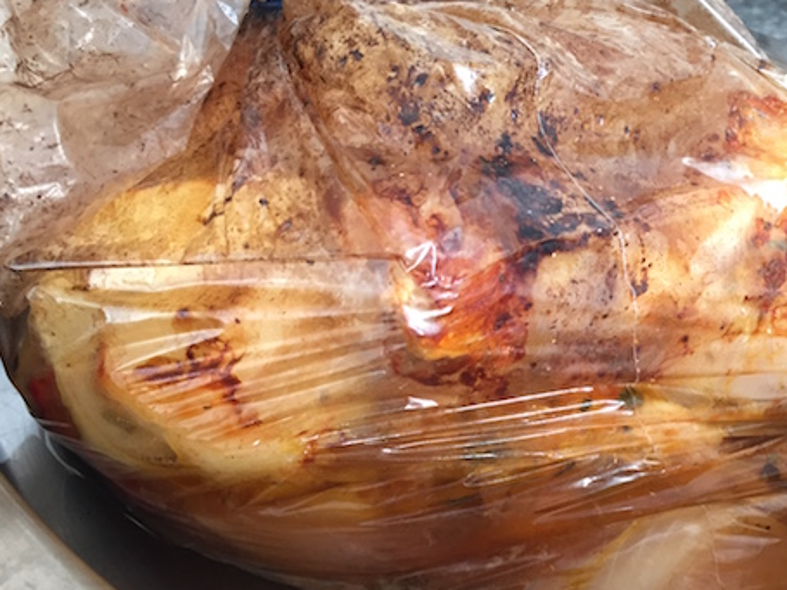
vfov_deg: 28.2
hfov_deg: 36.7
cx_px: 576
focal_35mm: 51
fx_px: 1159
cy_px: 431
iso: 125
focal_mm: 4.15
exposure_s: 1/33
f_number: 2.2
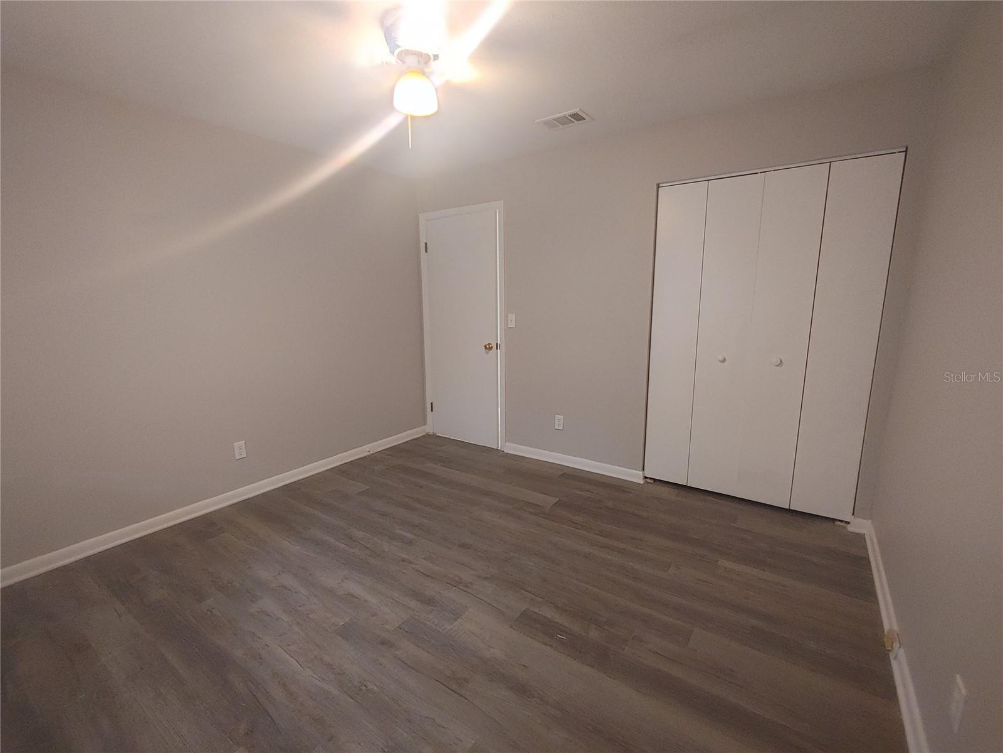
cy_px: 376
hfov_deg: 98.2
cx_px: 502
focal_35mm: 15
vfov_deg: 81.7
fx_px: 435
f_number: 2.2
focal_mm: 1.6
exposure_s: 1/24
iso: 300
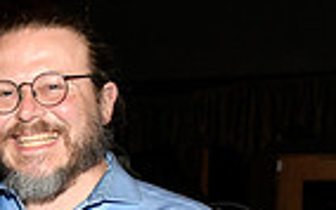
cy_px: 355
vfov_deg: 9.5
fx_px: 1219
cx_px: -128
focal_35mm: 133
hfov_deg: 14.8
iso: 6400
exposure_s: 1/60
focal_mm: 32
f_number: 11
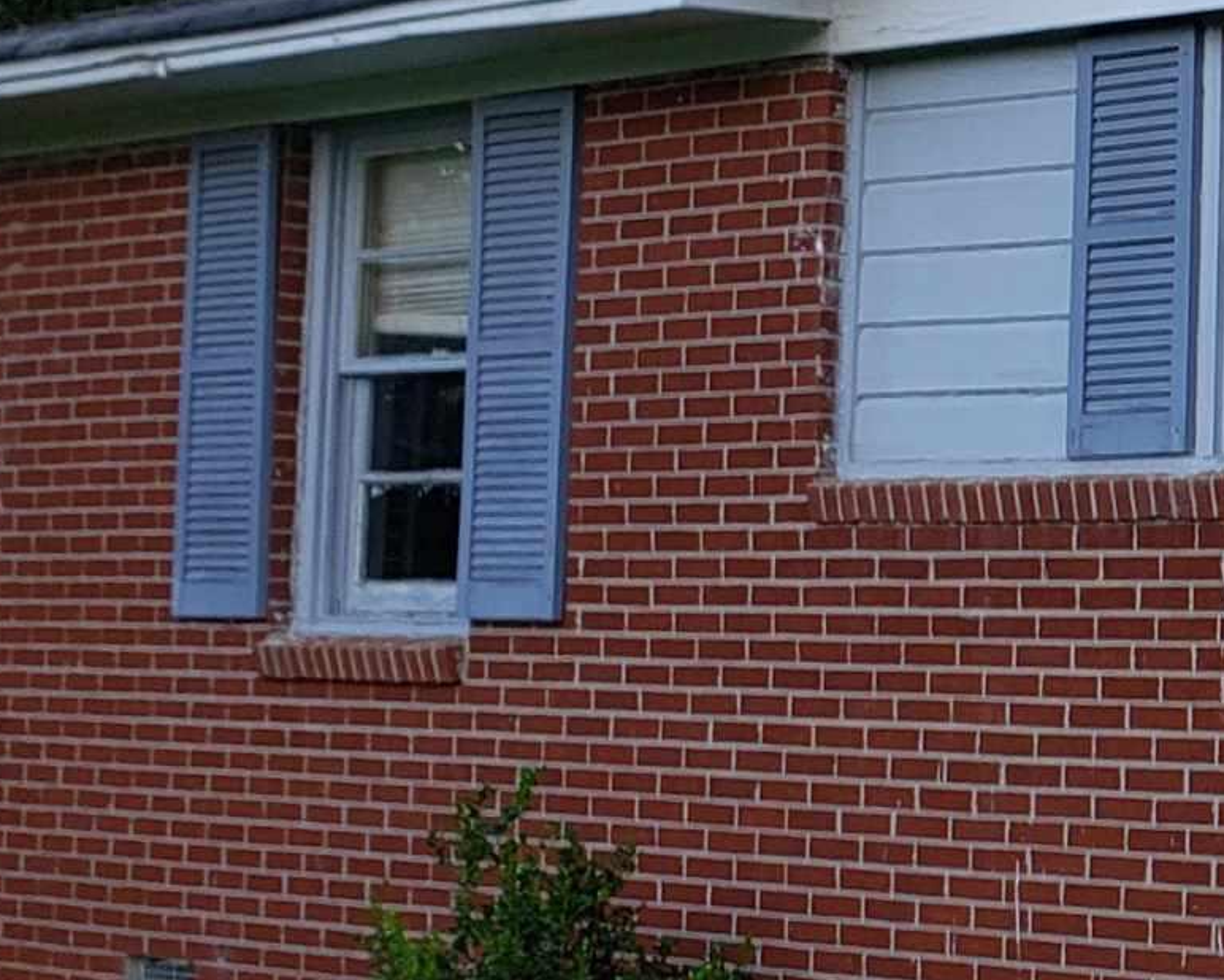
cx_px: 2209
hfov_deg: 16.1
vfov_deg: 15.2
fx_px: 3660
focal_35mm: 101
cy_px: 322
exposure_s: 1/128
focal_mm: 4.3
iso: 50
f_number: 2.4
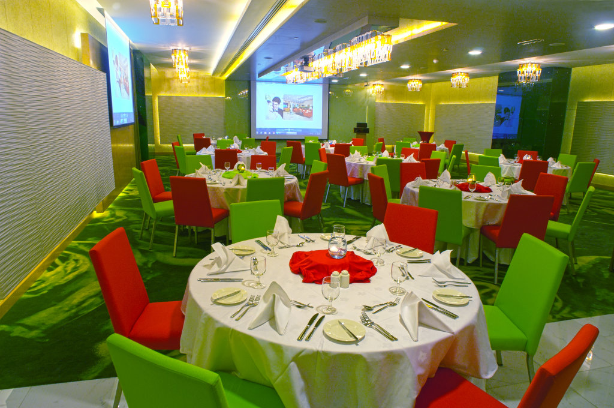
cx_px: 307
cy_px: 204
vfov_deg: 59.4
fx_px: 358
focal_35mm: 21
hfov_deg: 81.3
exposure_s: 1/6
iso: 200
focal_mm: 14
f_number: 6.3
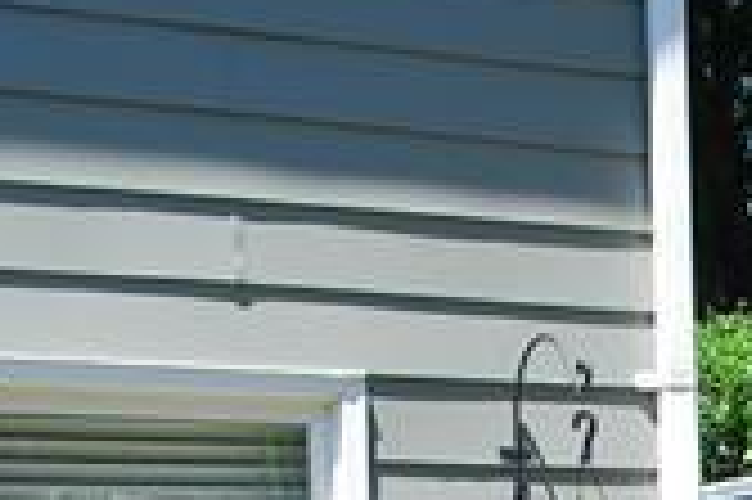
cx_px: 1058
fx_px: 2650
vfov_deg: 10.2
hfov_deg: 15.2
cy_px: 903
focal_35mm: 127
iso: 100
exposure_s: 1/160
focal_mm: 22
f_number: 6.3
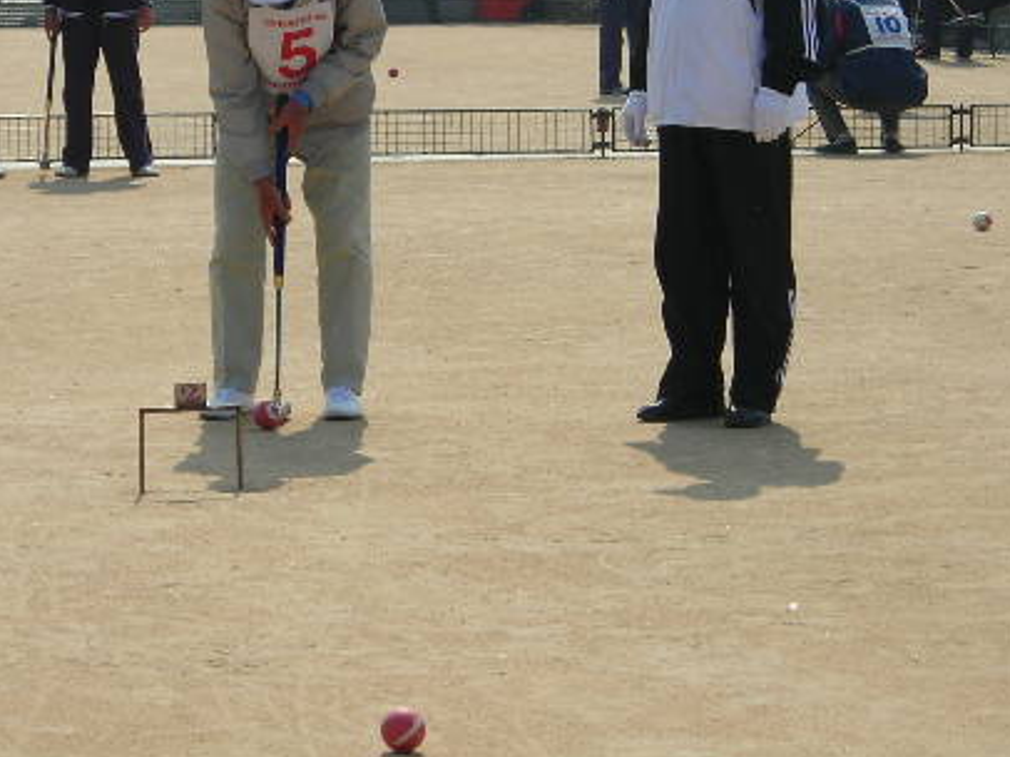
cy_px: 187
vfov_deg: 8.1
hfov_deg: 10.8
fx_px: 5336
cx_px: 388
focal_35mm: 183
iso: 50
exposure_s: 1/276
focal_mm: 19.2
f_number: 5.3
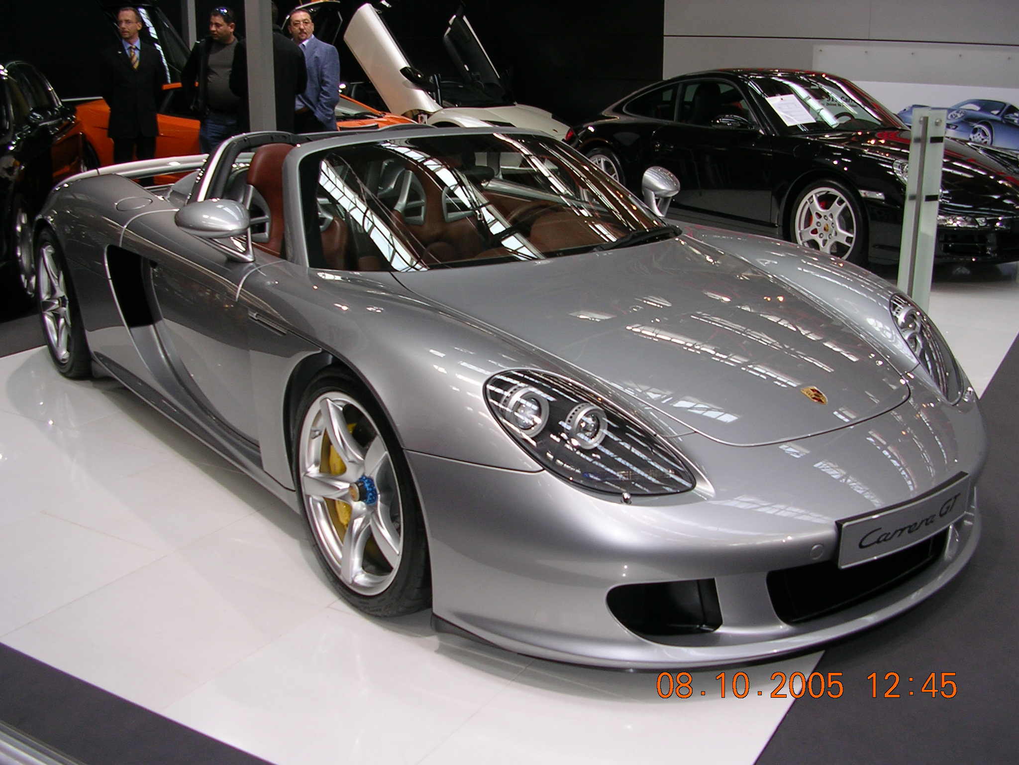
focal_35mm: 38
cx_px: 510
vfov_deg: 37.7
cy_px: 382
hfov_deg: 49.0
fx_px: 1119
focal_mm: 5.8
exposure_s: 1/30
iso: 50
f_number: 2.8
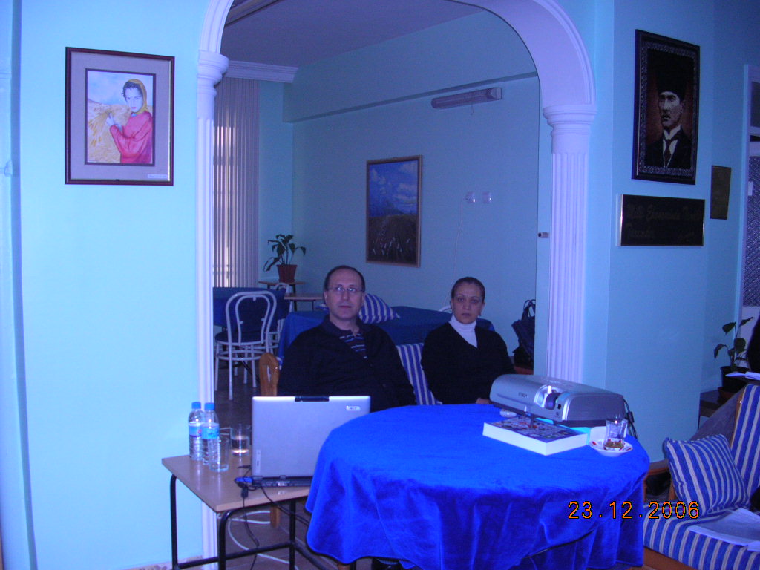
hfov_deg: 52.6
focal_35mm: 35
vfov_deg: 40.7
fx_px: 768
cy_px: 285
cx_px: 380
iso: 100
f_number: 2.8
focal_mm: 5.8
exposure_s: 1/60.1
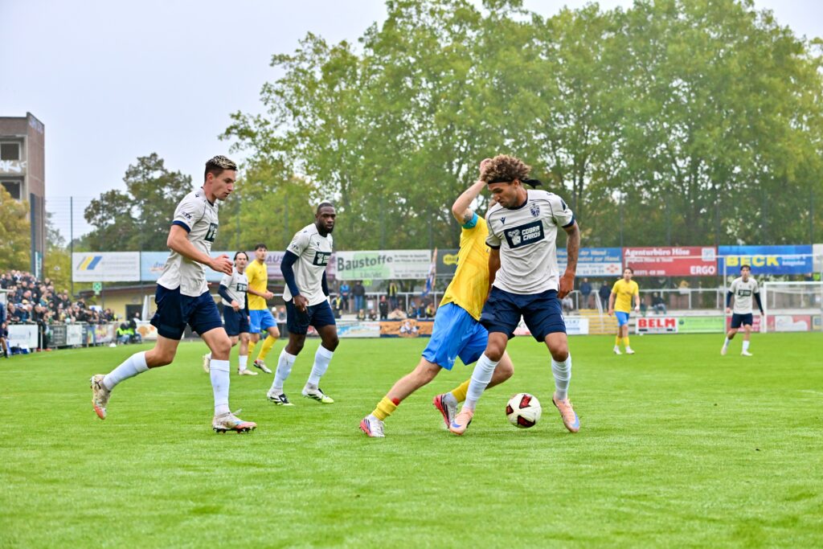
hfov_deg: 22.1
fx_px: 2103
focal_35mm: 92
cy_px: 274
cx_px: 412
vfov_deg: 14.9
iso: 3200
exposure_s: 1/1600
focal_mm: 92
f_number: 4.8
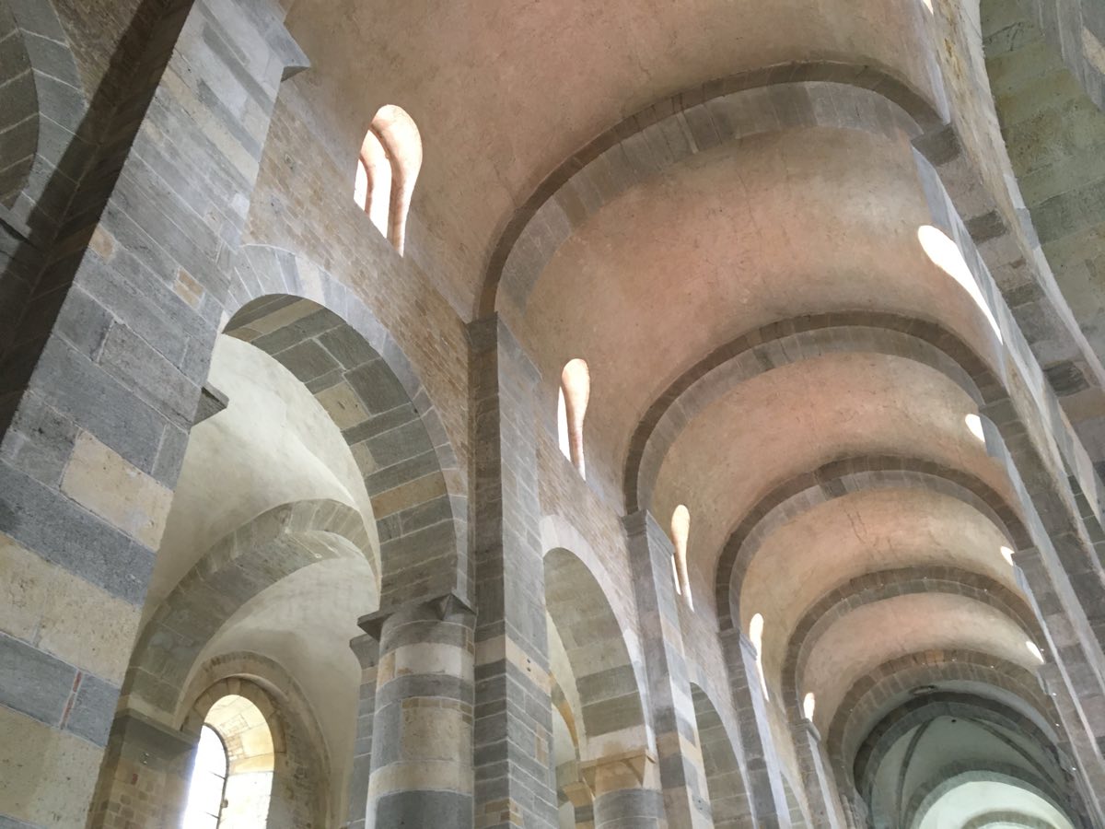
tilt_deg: +39.3
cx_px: 552
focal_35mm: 29
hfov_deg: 61.7
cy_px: 414
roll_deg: +4.9
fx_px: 926
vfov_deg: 48.2
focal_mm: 4.15
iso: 125
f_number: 2.2
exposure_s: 1/33
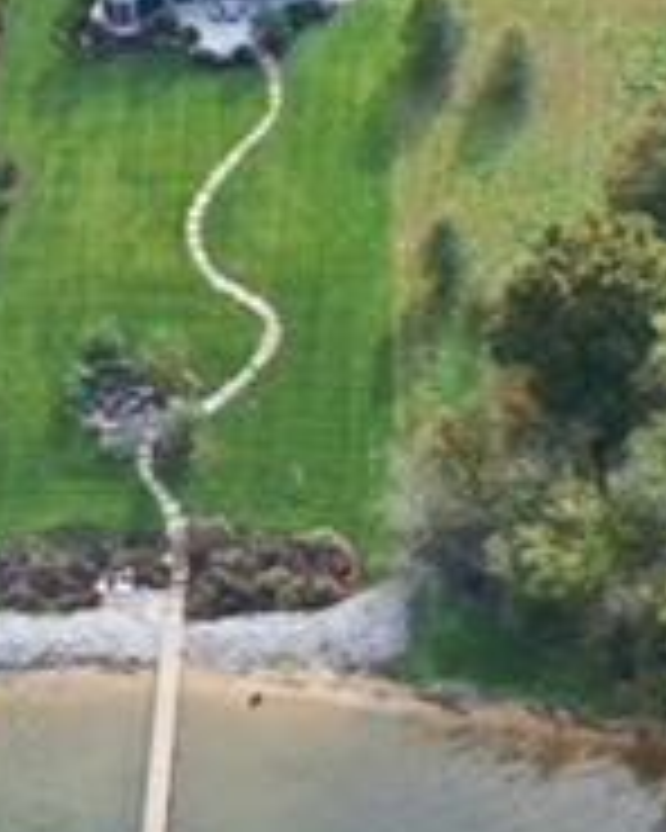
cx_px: 585
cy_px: 198
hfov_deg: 16.7
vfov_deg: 20.8
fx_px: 2242
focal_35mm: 91
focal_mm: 10.26
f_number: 4.5
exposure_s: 1/160
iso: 100
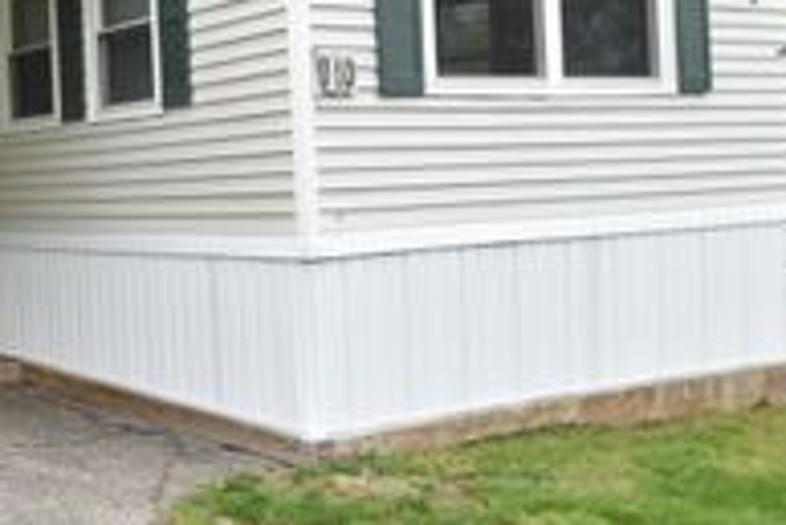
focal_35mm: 58
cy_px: 201
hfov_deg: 32.5
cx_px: 73
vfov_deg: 23.3
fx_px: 1274
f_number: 8
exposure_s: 1/250
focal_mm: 15
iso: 200
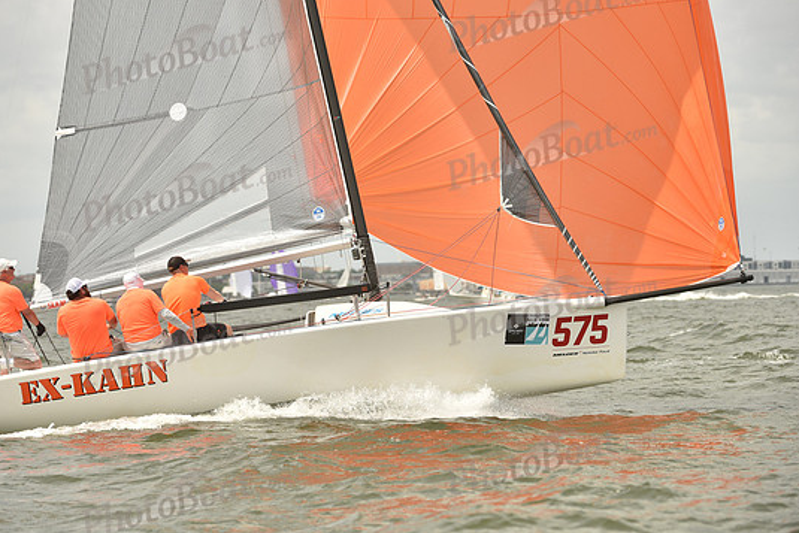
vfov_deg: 6.3
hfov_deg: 9.5
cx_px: 370
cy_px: 250
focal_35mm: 217
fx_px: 4817
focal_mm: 200
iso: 320
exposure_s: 1/1250
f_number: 6.3
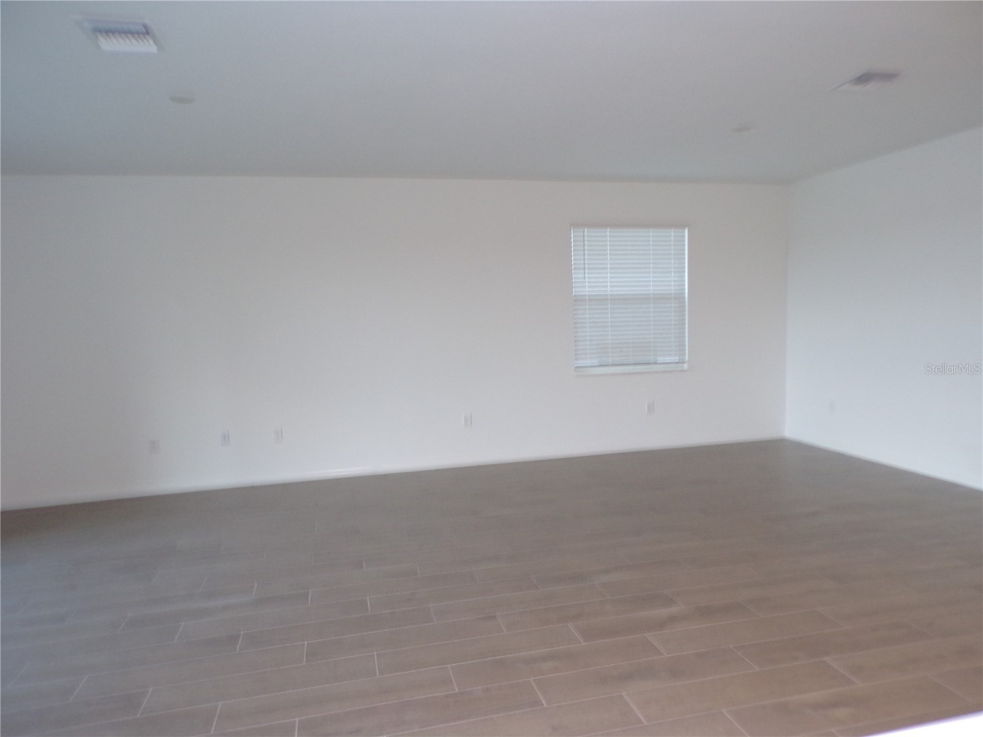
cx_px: 492
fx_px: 682
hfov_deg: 71.6
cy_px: 368
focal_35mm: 24
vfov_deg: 56.8
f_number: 3
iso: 200
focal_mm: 4.3
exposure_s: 1/34
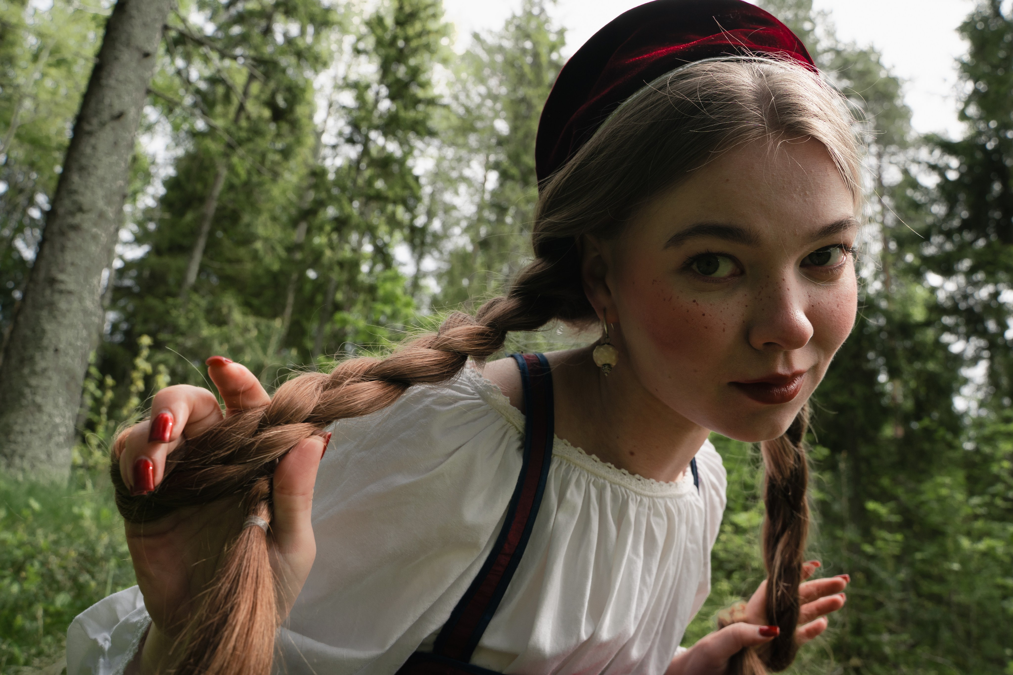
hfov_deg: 65.5
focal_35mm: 28
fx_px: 788
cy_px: 338
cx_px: 506
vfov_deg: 46.4
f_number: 8
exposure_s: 1/200
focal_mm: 28
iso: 250
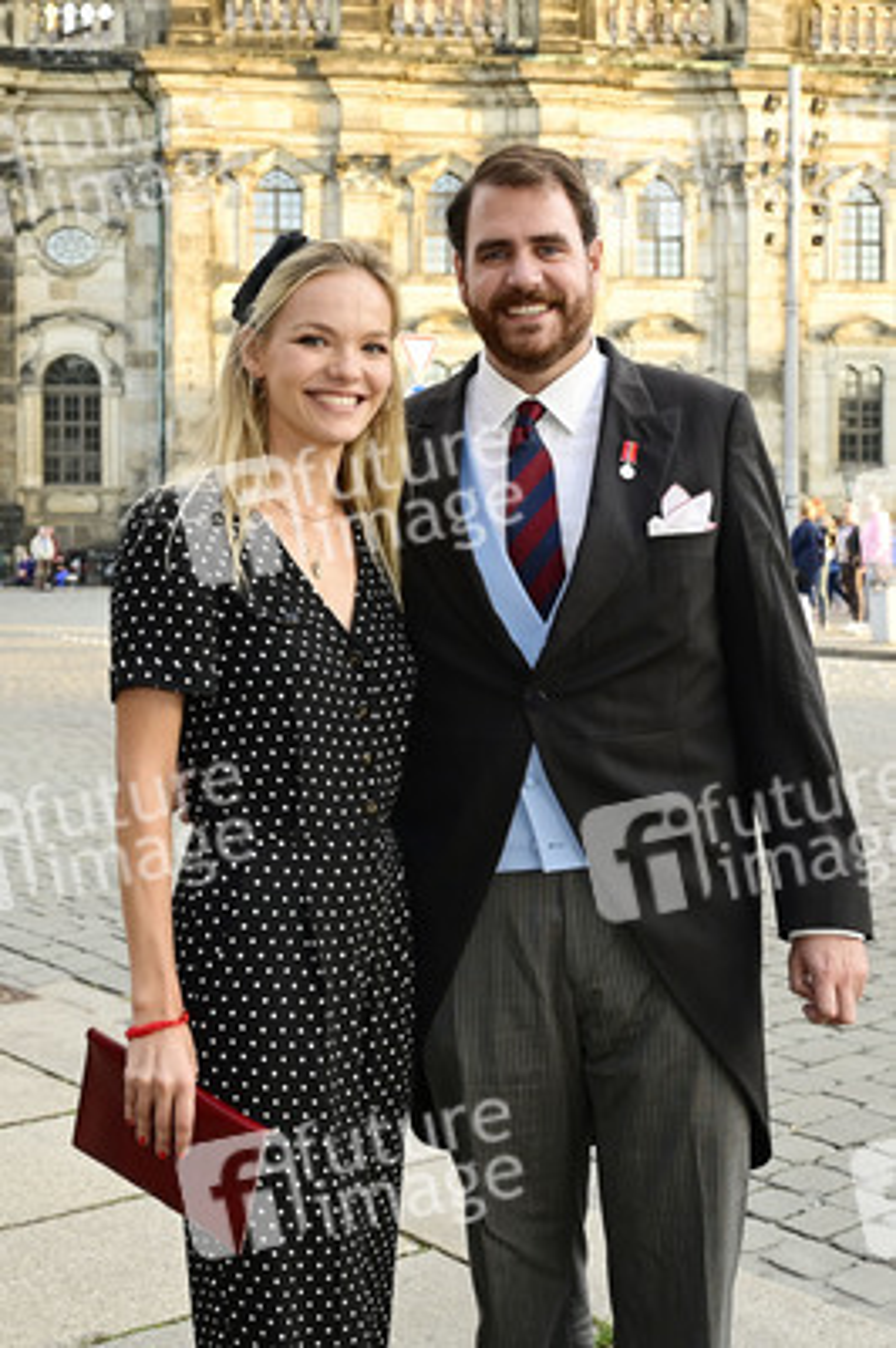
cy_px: 674
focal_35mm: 30
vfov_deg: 62.0
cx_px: 448
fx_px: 1122
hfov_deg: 43.5
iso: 800
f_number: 5.6
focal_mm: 30
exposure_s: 1/160
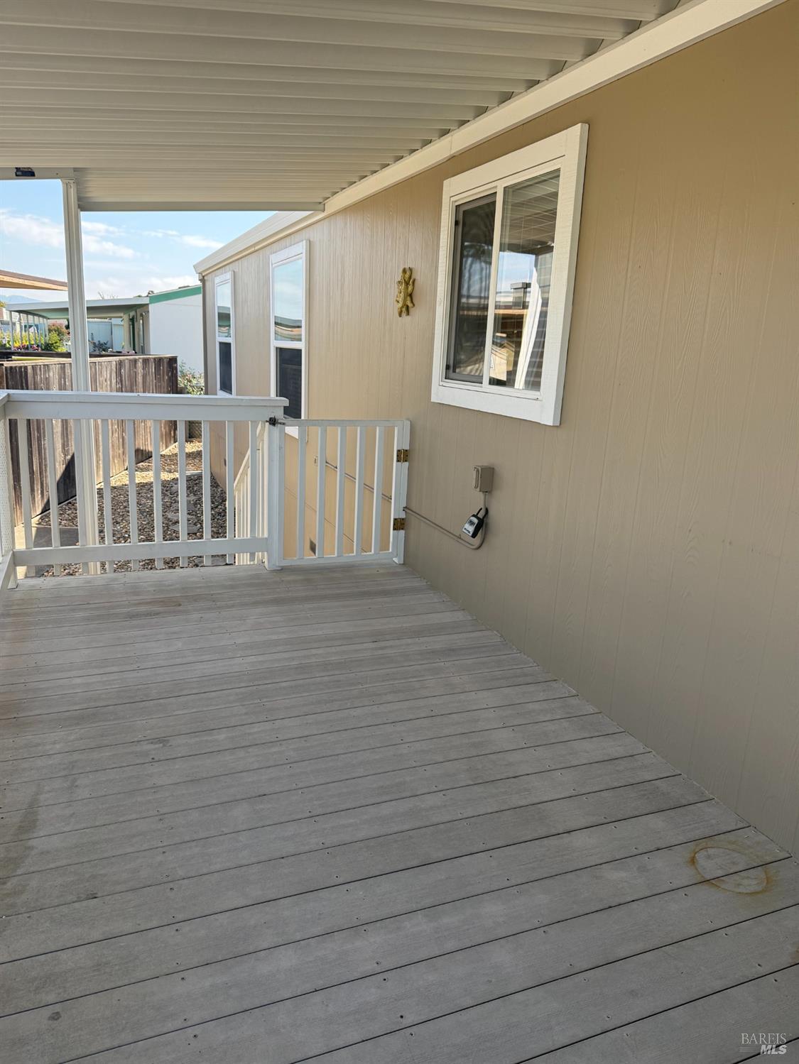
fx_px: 738
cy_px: 532
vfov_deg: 71.6
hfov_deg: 56.8
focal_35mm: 24
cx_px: 400
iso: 100
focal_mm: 6.76
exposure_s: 1/1292
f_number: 1.78
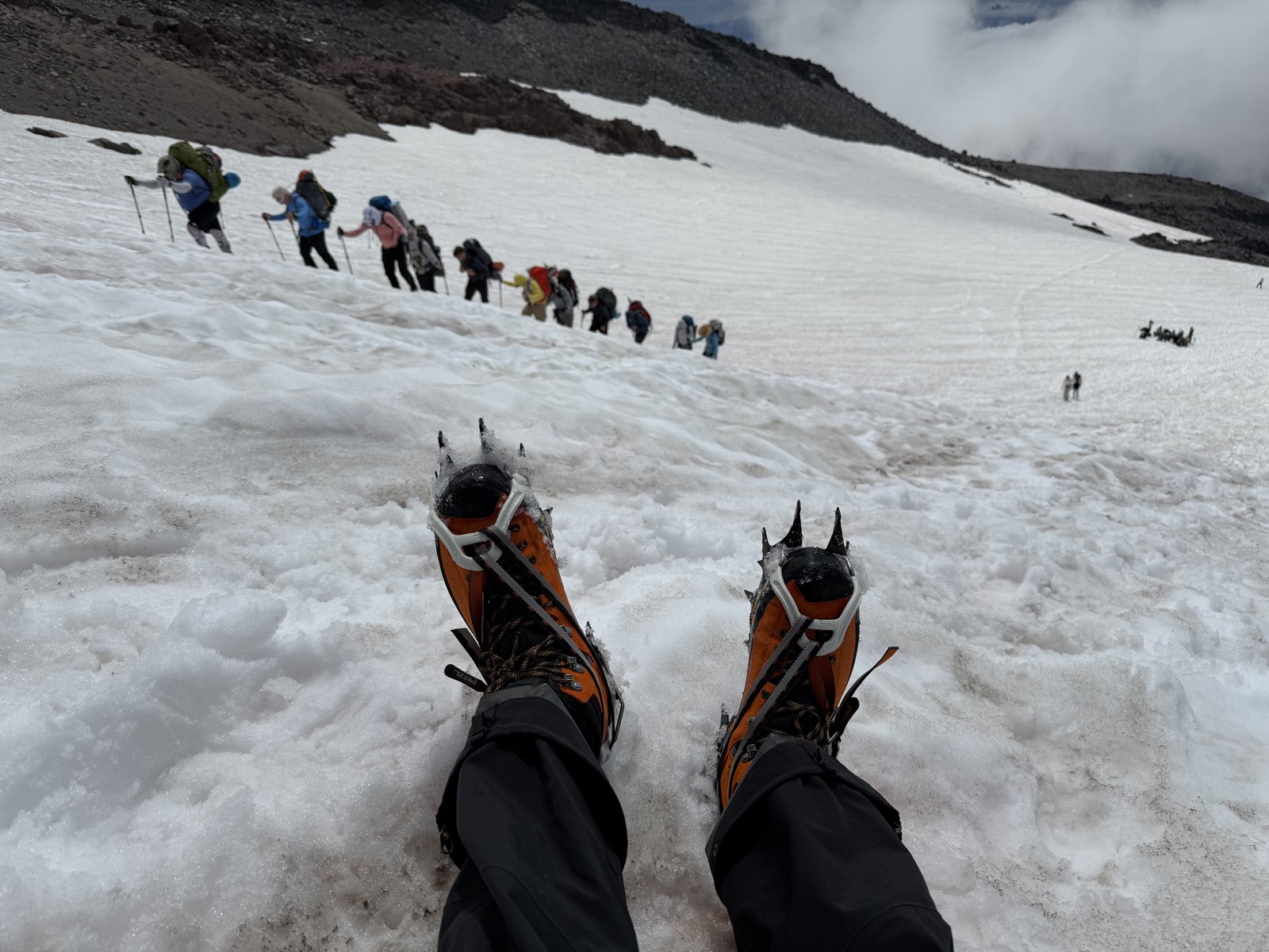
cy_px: 476
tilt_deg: -26.6
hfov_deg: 71.6
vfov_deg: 56.8
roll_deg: +2.8
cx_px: 634
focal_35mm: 24
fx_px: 880
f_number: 1.78
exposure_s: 1/22727
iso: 64
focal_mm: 6.76
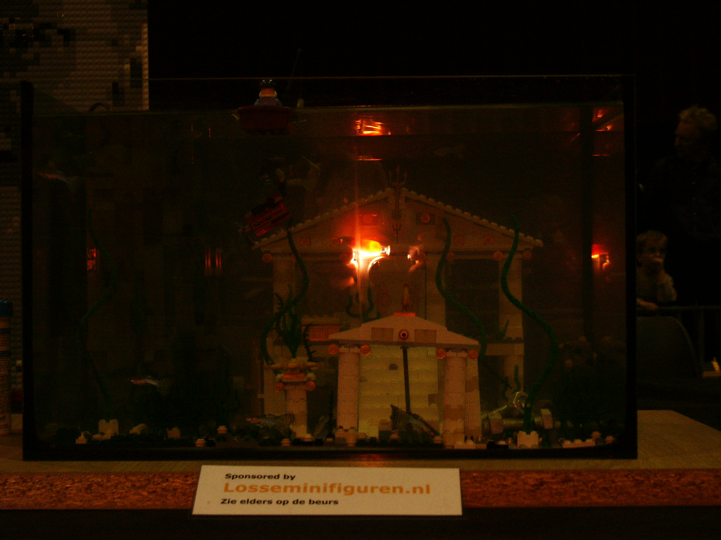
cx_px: 360
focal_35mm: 62
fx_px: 1291
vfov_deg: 23.7
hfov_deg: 31.2
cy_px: 270
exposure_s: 1/60
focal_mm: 12.99
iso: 200
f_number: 3.6
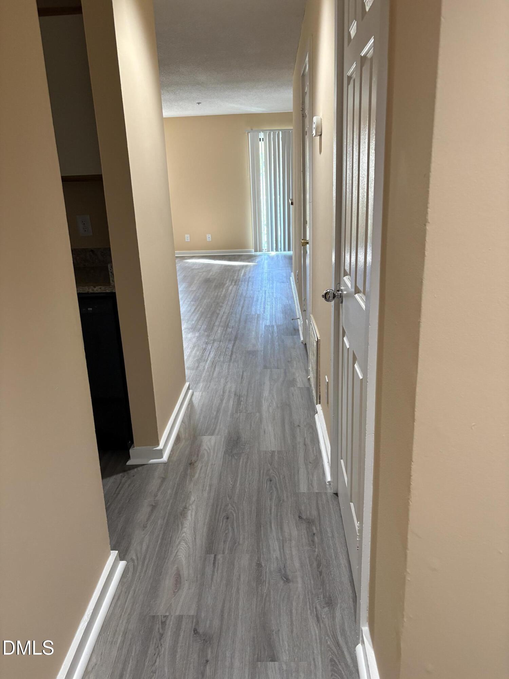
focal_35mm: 26
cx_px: 254
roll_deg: +1.4
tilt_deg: -16.7
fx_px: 510
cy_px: 340
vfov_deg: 67.3
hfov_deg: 53.1
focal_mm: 5.96
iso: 250
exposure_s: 1/60
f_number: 1.6
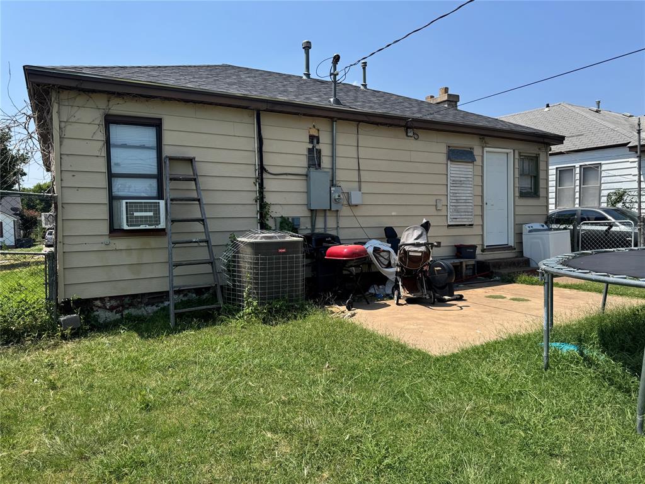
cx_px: 322
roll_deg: +1.1
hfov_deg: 71.6
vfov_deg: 56.8
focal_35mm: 24
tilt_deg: -3.3
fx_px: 447
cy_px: 242
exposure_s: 1/3413
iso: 80
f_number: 1.78
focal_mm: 6.76
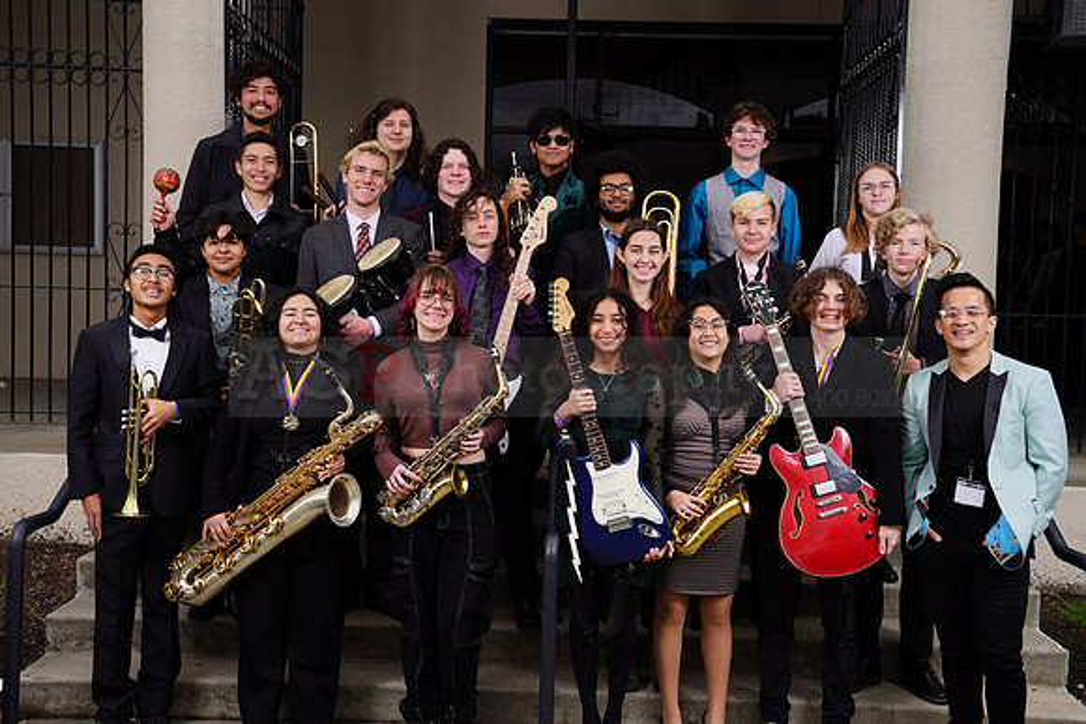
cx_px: 543
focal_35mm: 45
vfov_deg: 29.9
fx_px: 1358
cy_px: 362
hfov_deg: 43.6
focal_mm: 45
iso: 100
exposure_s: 1/200
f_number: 8
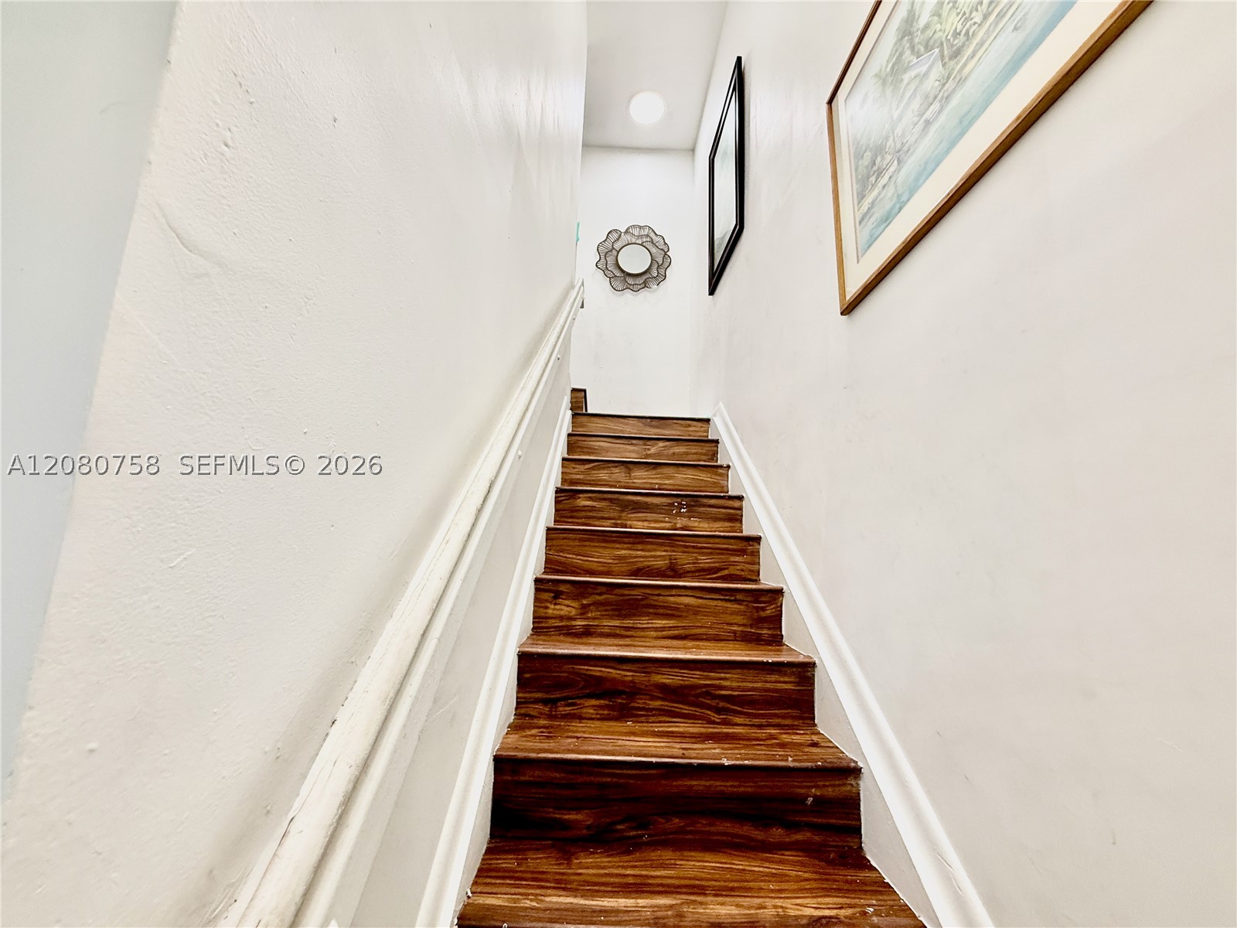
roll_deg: -2.9
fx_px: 500
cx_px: 618
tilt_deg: +9.8
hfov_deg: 102.1
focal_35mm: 14
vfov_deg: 85.7
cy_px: 464
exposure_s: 1/120
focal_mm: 2.22
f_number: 2.2
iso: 200
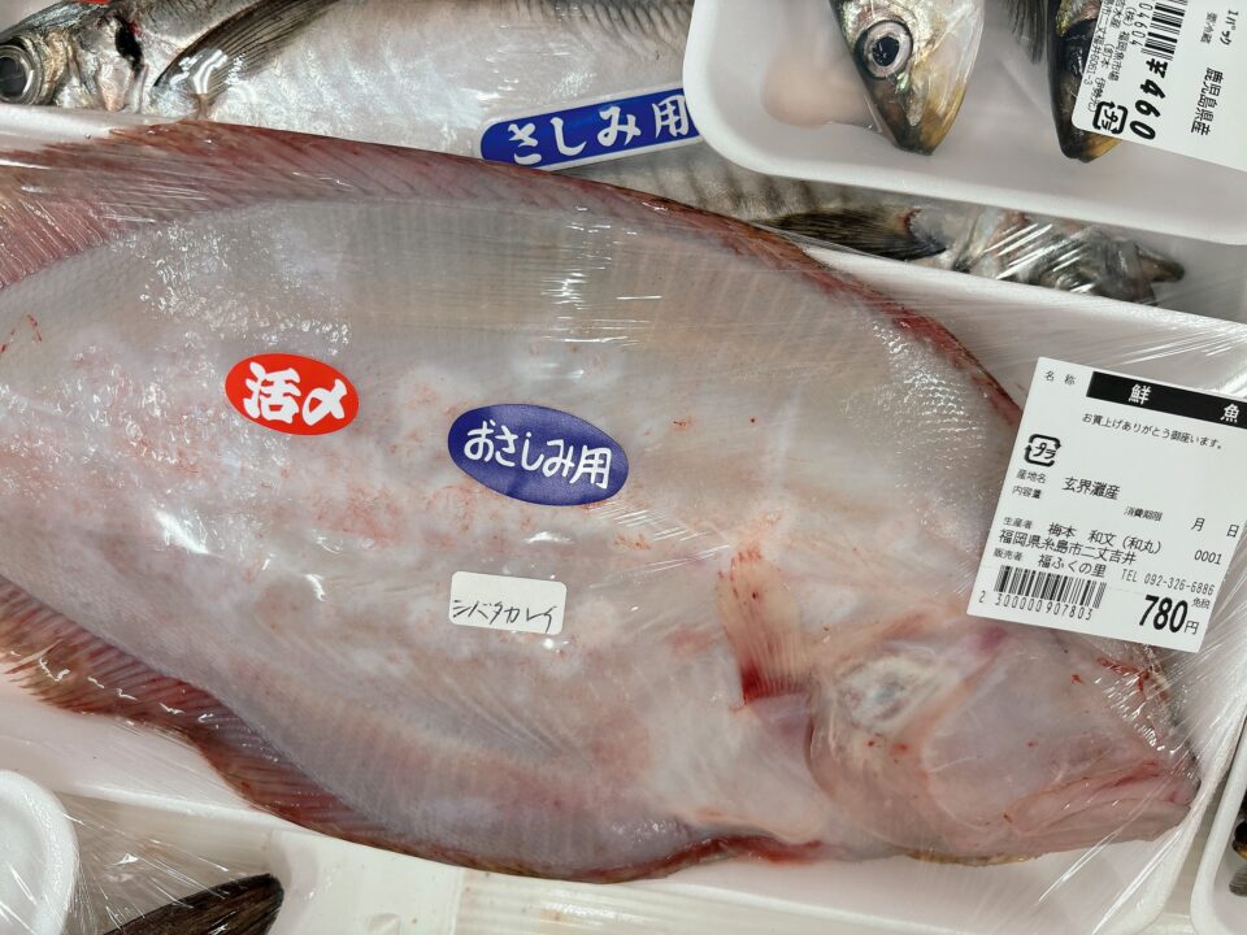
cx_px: 624
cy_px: 468
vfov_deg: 53.1
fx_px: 937
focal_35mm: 26
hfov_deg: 67.3
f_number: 1.6
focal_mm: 5.96
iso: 80
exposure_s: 1/60
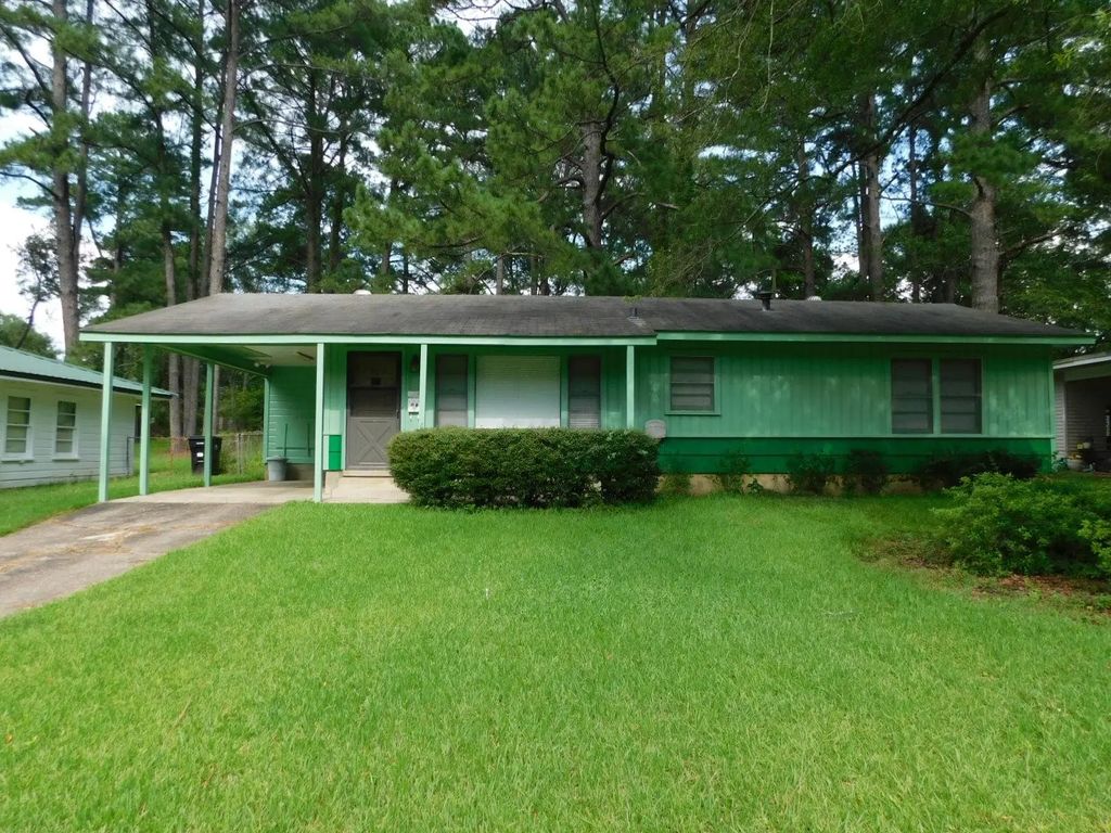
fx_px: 738
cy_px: 416
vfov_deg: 58.9
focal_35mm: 23
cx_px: 556
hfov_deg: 73.9
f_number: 3
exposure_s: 1/500
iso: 125
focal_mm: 4
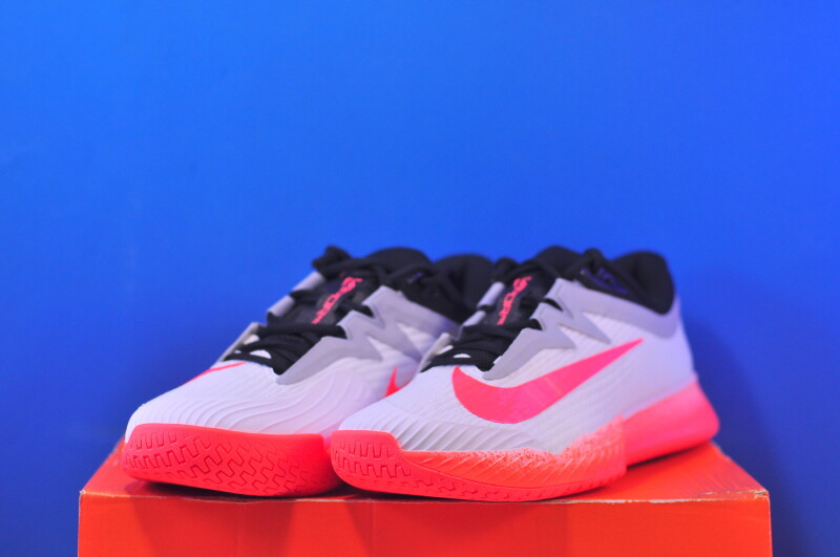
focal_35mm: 75
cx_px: 420
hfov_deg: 27.0
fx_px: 1748
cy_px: 278
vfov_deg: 18.1
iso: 250
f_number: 2.5
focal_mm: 50
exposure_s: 1/320
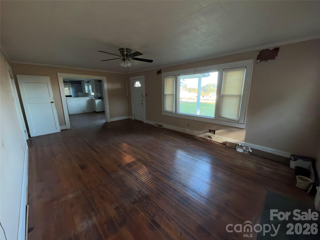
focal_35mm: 14
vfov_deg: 85.7
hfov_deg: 102.1
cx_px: 160
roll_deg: +0.1
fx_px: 129
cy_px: 120
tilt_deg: -13.0
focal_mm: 2.22
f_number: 2.2
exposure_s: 1/81
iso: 80
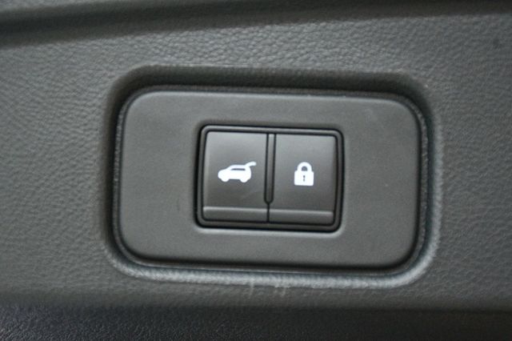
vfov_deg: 17.5
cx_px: 256
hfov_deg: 26.0
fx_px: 1109
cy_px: 170
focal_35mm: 78
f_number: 4.8
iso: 6400
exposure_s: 1/60
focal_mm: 52
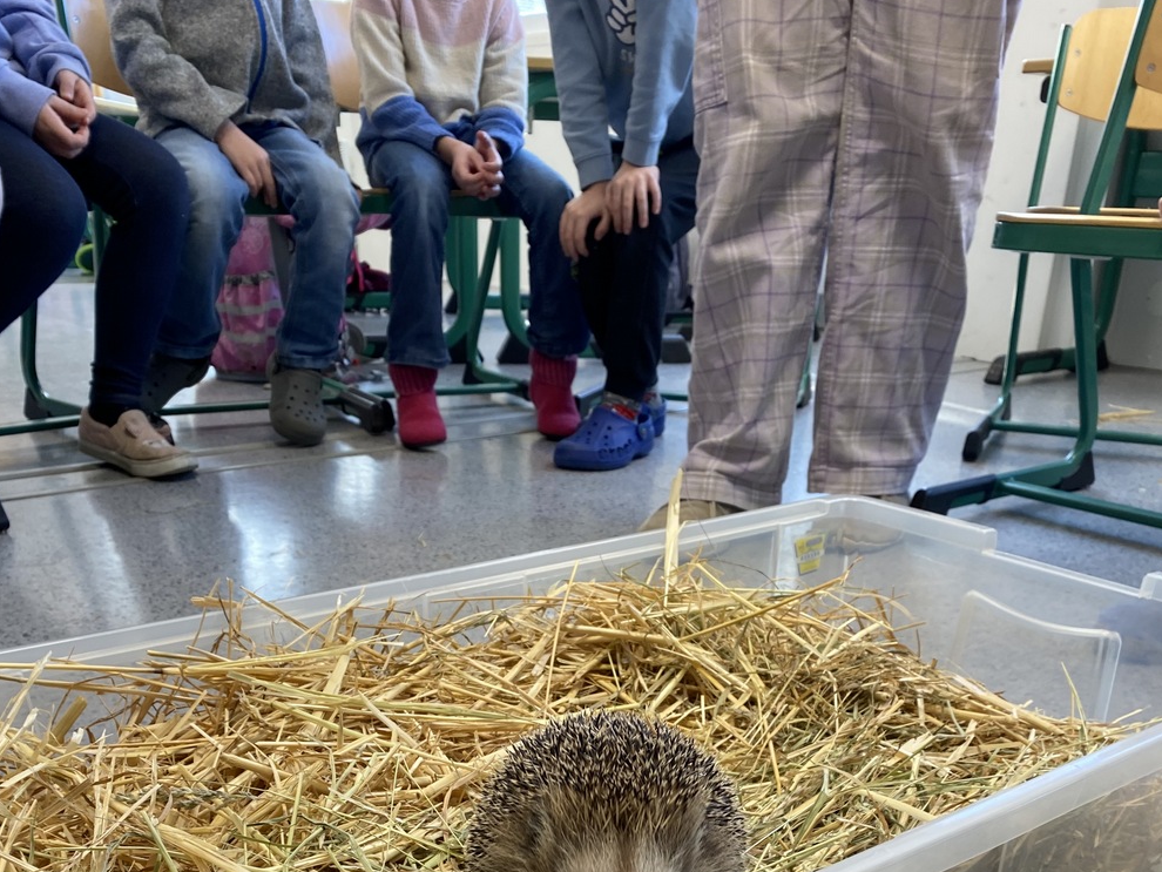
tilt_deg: -25.9
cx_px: 580
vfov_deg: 38.3
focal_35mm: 35
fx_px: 1175
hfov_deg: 52.6
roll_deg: -2.0
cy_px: 766
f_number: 1.8
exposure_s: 1/100
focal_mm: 4.25
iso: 100
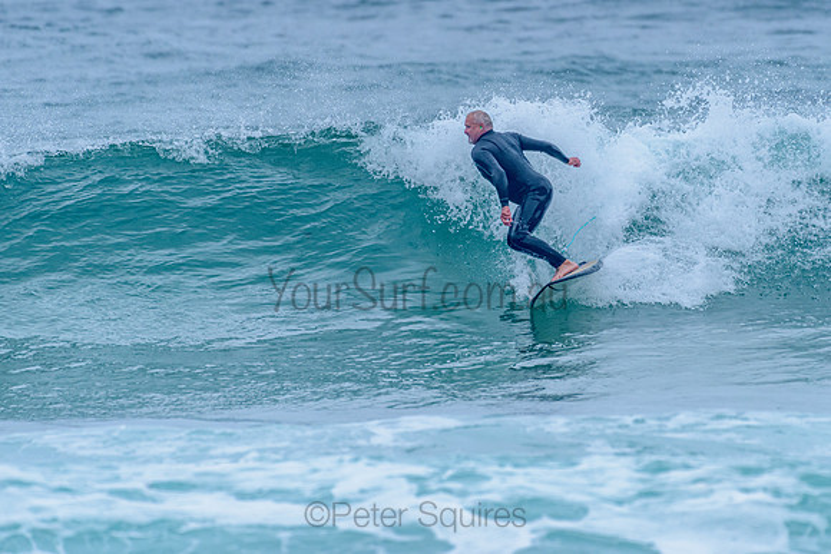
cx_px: 478
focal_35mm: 628
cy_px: 216
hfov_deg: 3.3
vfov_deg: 2.2
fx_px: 14493
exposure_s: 1/2000
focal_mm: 500
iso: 800
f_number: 5.6
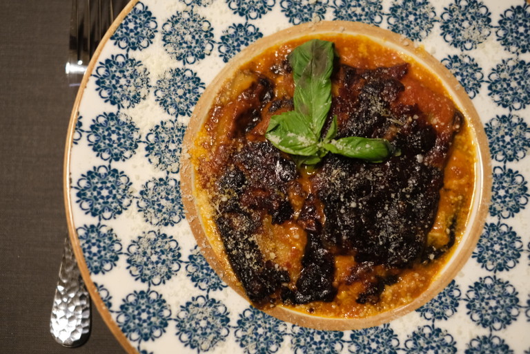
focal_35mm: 53
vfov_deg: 25.5
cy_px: 177
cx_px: 265
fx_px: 780
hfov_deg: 37.5
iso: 1600
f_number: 2
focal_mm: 35
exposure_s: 1/125
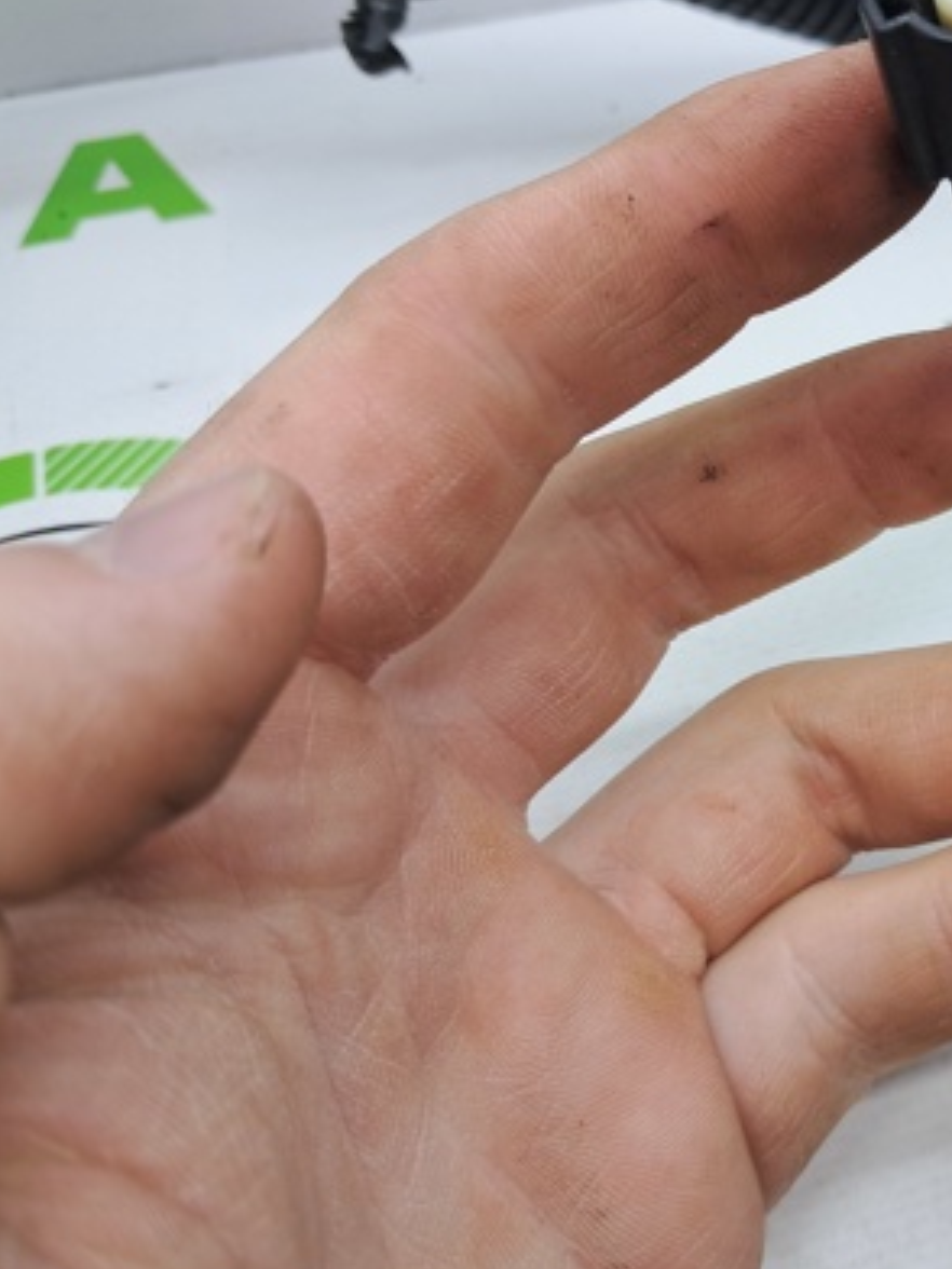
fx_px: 1613
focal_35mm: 44
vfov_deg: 42.9
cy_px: 584
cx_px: 1004
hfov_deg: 30.0
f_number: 1.8
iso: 50
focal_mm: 4
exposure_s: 1/50
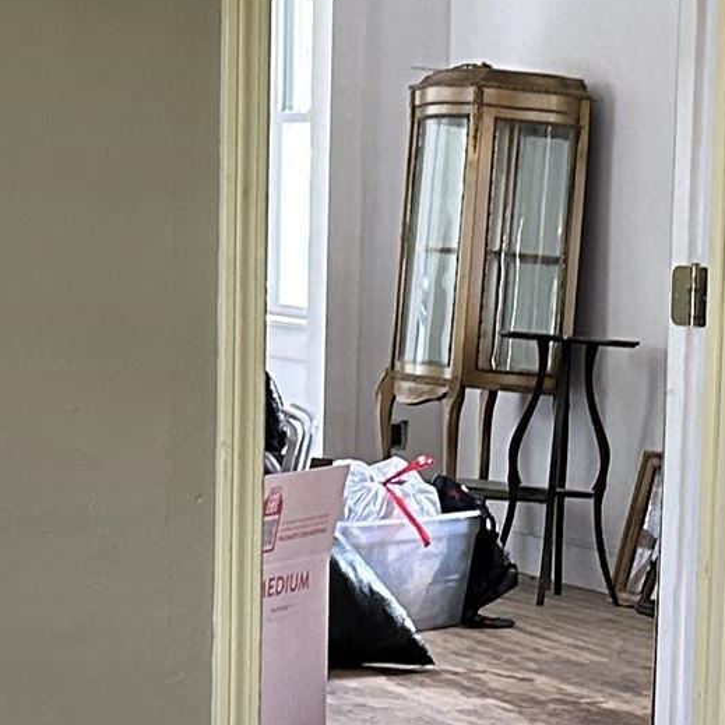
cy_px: 638
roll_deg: -1.6
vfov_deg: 12.7
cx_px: 679
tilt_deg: -8.0
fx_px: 3223
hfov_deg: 12.7
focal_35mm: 136
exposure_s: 1/60
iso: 200
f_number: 1.5
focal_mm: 5.7
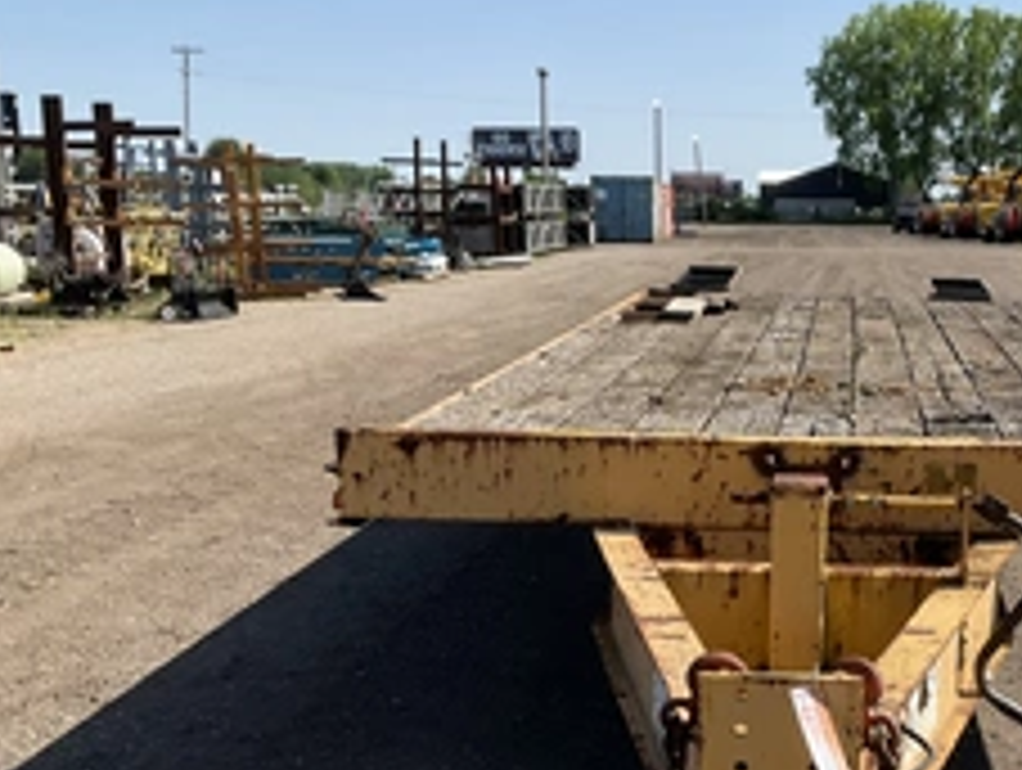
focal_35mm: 51
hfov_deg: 36.4
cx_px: 783
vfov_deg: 28.3
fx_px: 1508
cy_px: 563
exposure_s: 1/1451
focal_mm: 3
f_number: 1.8
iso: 25
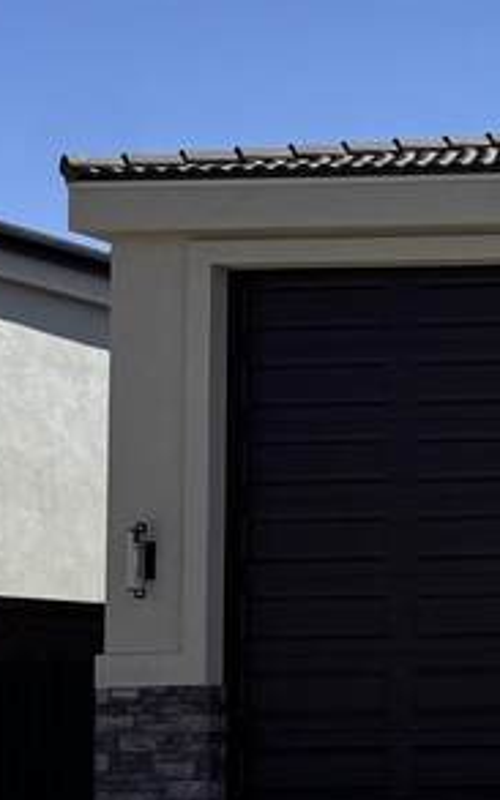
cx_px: 1577
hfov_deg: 9.1
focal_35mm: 111
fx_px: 2421
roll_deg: -0.3
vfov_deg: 18.7
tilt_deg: +6.0
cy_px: 595
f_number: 1.78
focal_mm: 6.76
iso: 80
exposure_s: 1/7092
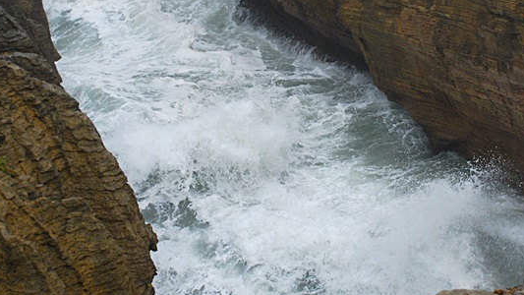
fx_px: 1445
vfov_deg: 11.6
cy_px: 81
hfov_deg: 20.5
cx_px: 286
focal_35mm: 104
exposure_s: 1/125
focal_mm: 44
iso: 400
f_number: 5.6
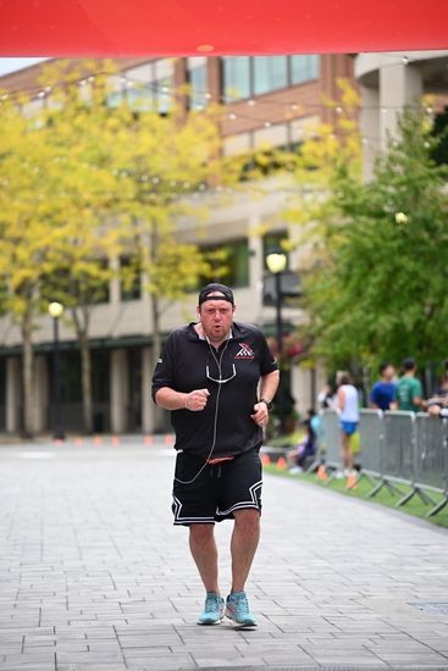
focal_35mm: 125
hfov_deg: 11.0
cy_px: 336
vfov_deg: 16.4
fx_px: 2332
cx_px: 224
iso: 640
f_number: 2.8
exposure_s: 1/2500
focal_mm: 125
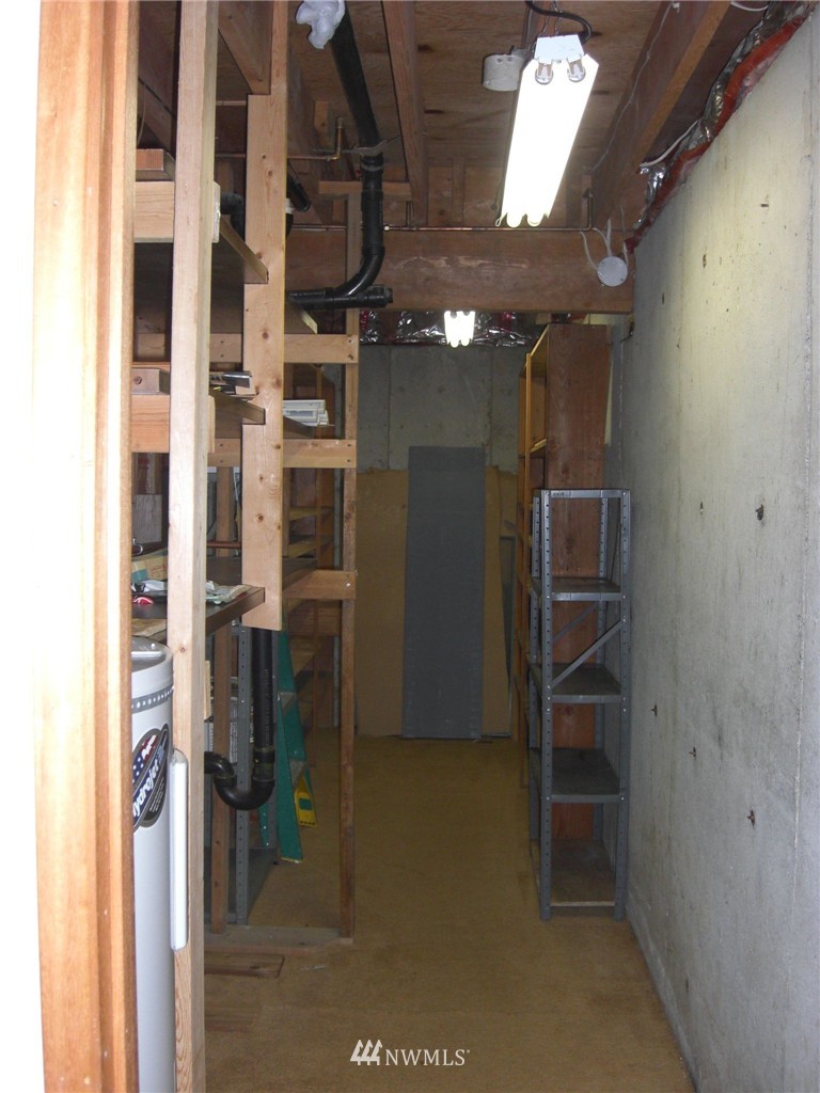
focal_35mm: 38
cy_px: 546
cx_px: 410
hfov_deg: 37.7
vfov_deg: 49.0
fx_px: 1200
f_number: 2.8
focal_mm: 7.9
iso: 200
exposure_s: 1/60
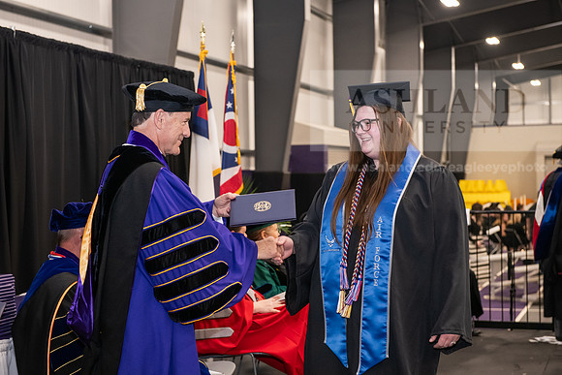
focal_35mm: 66
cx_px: 281
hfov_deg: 30.5
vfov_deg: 20.6
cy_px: 188
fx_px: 1031
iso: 2500
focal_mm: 66
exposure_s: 1/125
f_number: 5
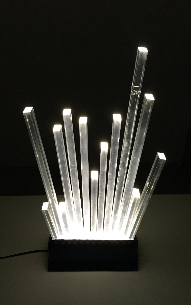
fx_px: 258
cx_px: 99
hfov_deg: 40.6
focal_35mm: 31
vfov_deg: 61.2
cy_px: 153
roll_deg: +0.0
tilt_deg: -33.1
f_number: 2.2
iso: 200
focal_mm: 4.15
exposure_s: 1/25
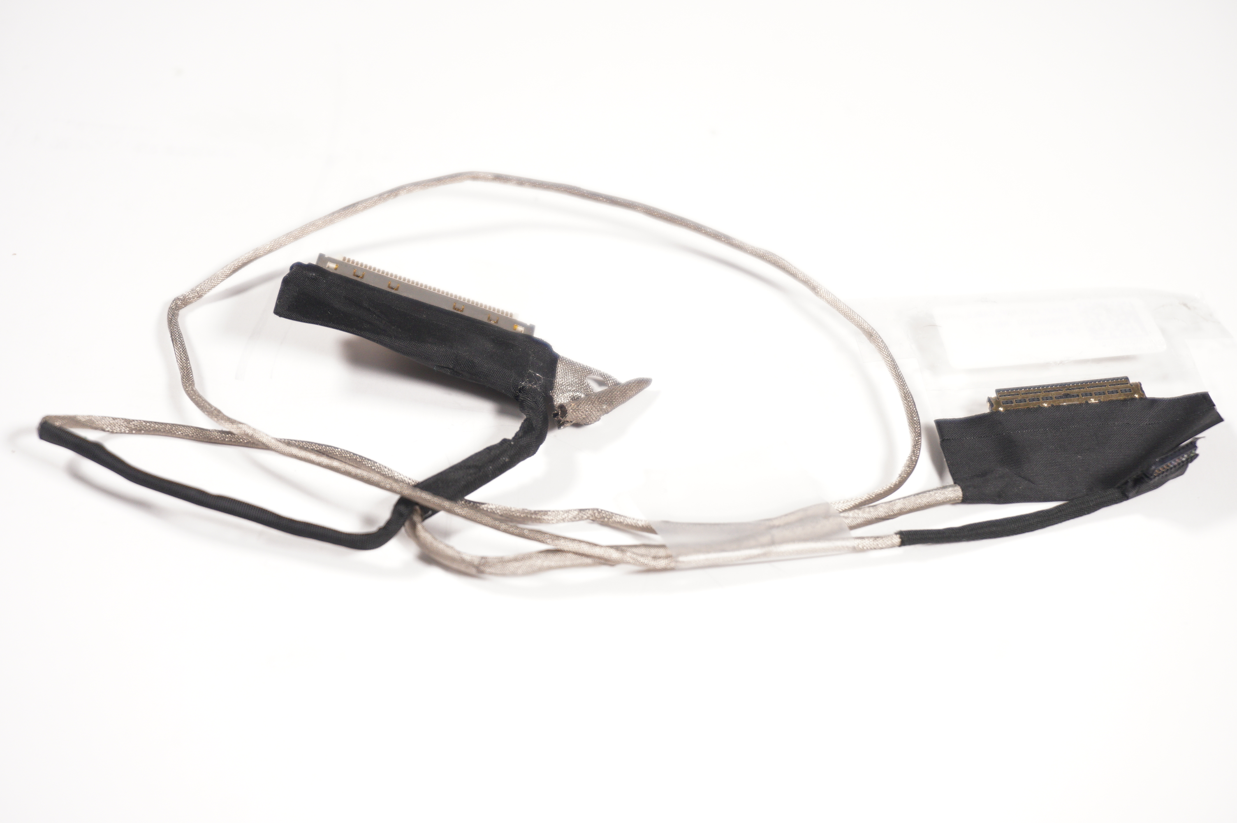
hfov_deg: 27.0
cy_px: 412
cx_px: 618
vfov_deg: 18.1
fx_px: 2575
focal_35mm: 75
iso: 800
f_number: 5.6
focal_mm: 50
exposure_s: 1/200
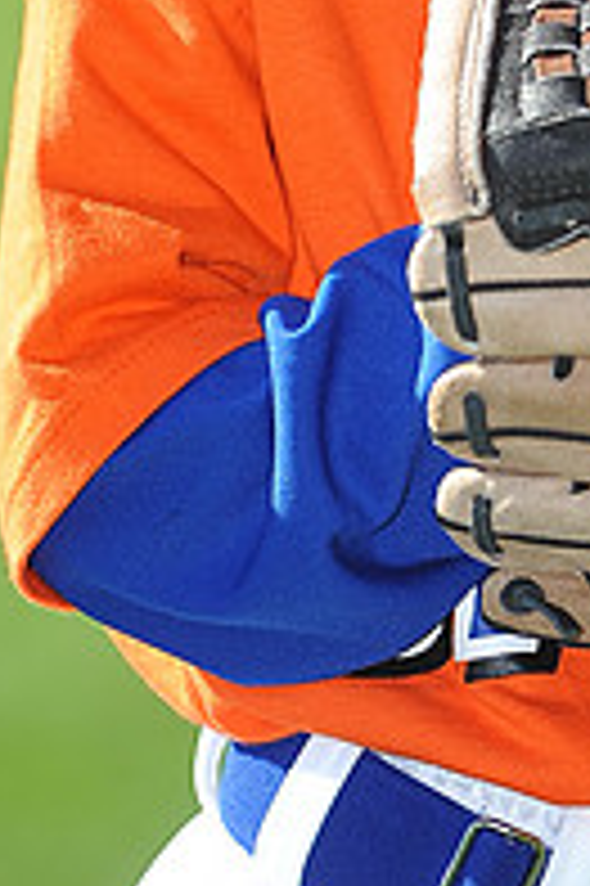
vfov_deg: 3.5
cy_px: -342
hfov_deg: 2.3
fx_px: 14504
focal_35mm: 589
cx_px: 554
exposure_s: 1/800
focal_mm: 200
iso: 200
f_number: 4
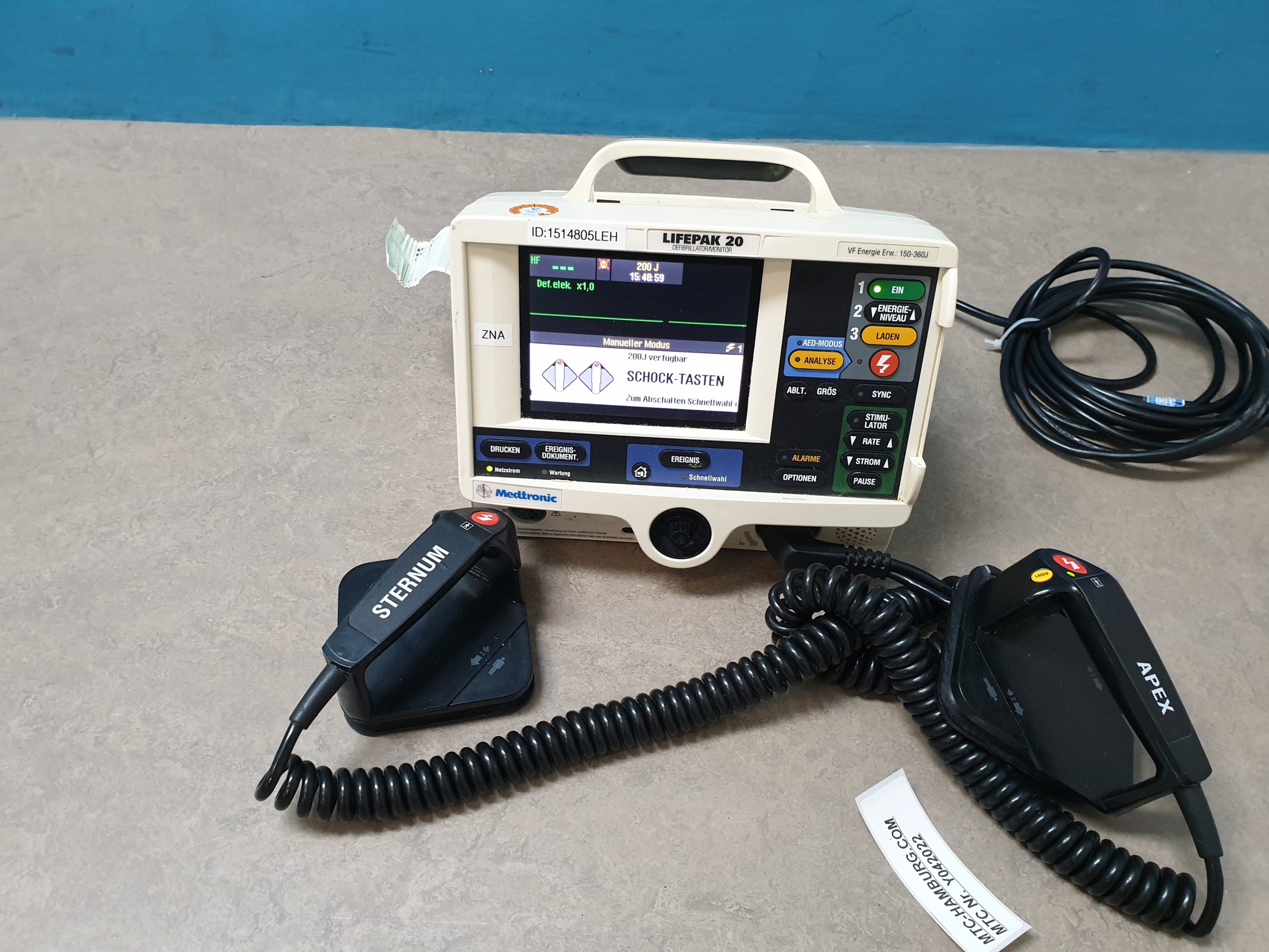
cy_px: 476
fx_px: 953
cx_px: 634
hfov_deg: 67.3
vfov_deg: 53.1
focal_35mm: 26
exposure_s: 1/50
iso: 320
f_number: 2.4
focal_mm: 4.3
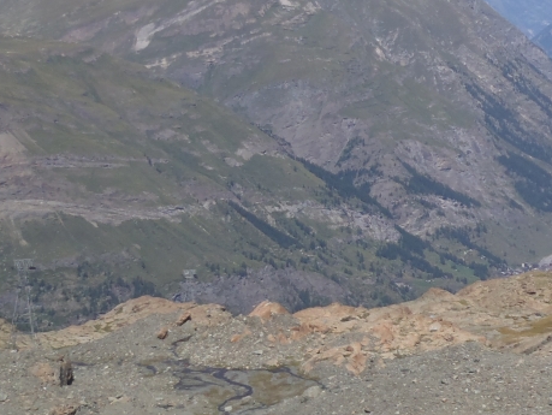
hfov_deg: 19.2
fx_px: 1564
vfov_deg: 14.9
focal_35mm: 98
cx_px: 605
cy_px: 34
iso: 80
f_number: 5
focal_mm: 7.57
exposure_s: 1/640
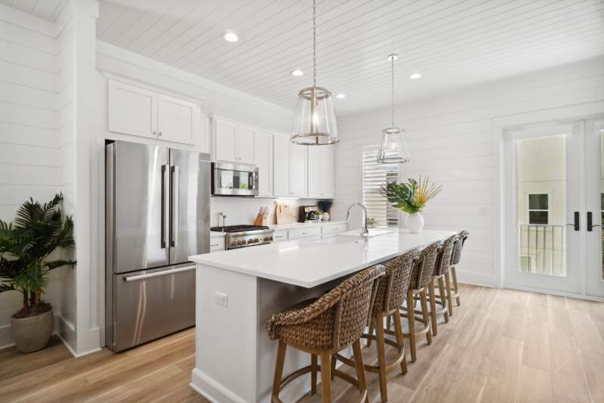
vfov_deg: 72.0
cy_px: 202
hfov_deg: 95.0
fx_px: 277
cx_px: 302
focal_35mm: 16
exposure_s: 1/60
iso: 400
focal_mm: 11
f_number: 9
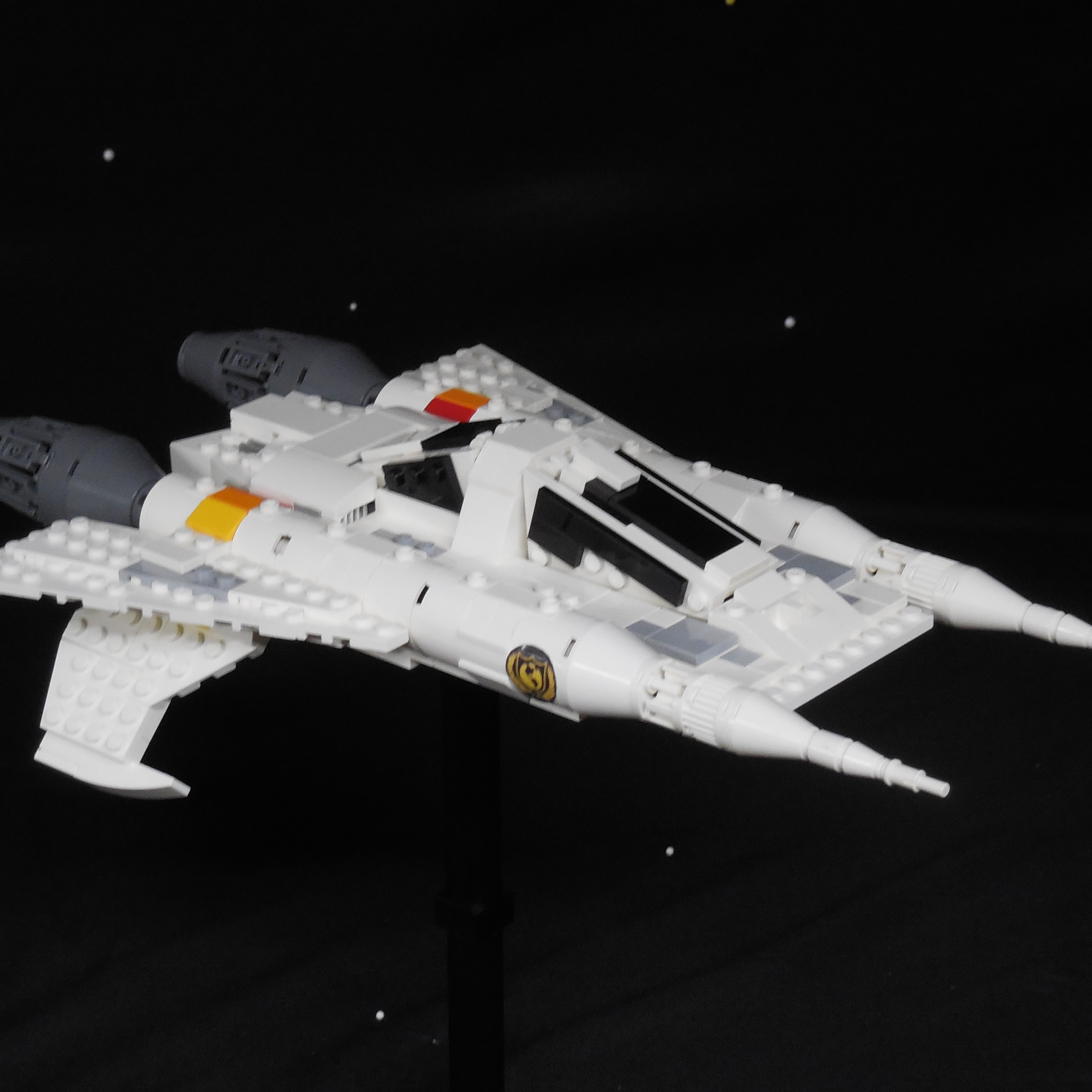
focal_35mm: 92
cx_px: 538
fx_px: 3284
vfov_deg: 18.9
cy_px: 546
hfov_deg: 18.9
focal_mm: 14.1
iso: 450
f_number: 4.5
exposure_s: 1/8
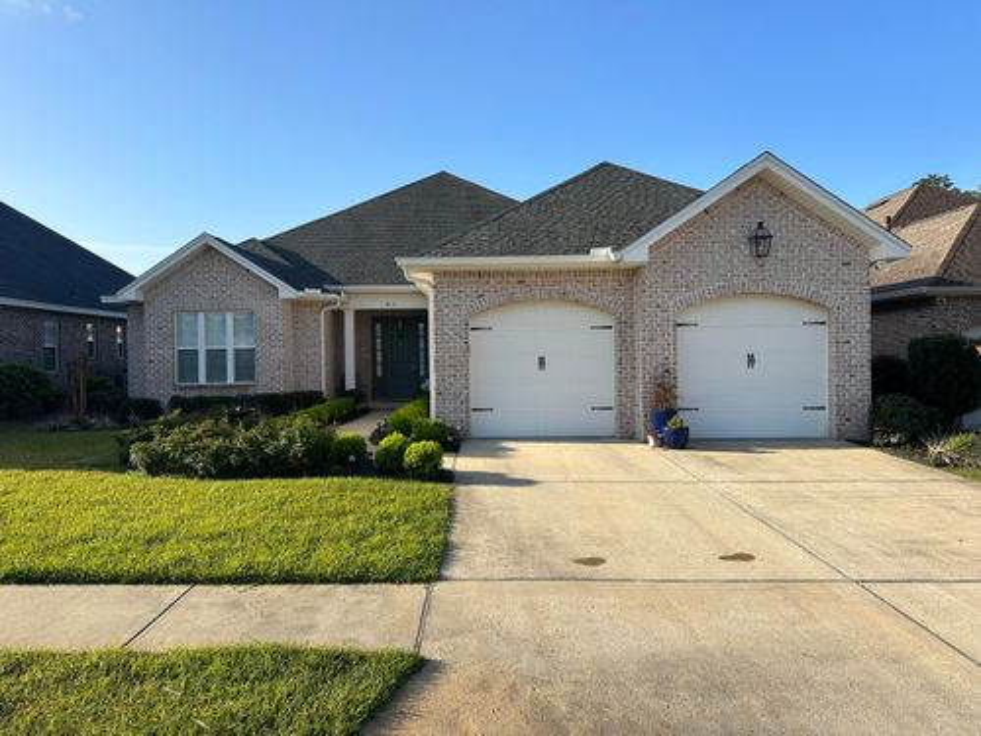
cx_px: 490
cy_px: 368
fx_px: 680
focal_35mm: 24
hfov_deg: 71.6
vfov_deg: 56.8
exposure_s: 1/3597
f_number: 1.78
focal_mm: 6.86
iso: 80
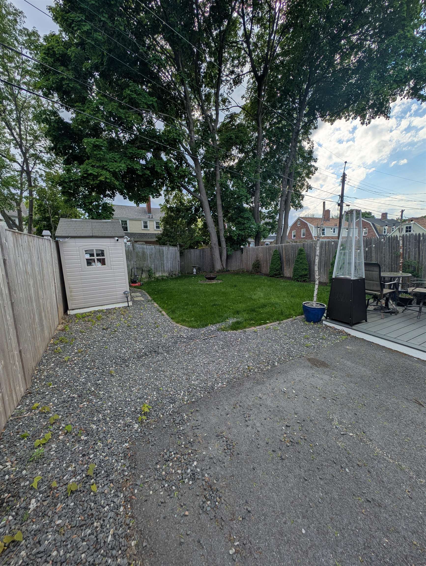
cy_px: 283
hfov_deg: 94.6
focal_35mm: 12
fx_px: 196
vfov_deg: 110.5
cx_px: 213
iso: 46
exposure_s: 1/2309
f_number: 1.95
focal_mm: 2.23
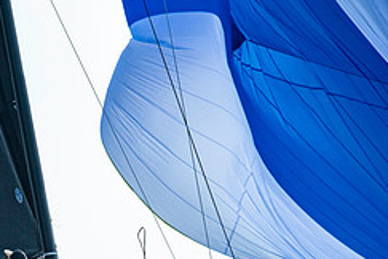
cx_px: 10
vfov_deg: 1.3
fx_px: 11574
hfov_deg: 1.9
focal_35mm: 1074
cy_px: 295
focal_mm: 300
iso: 320
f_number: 5
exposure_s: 1/4000
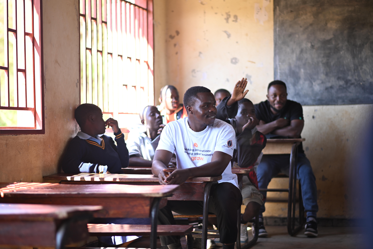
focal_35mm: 85
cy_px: 124
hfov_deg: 23.9
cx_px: 186
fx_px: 881
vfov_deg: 16.1
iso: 250
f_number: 2
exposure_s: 1/320
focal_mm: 85
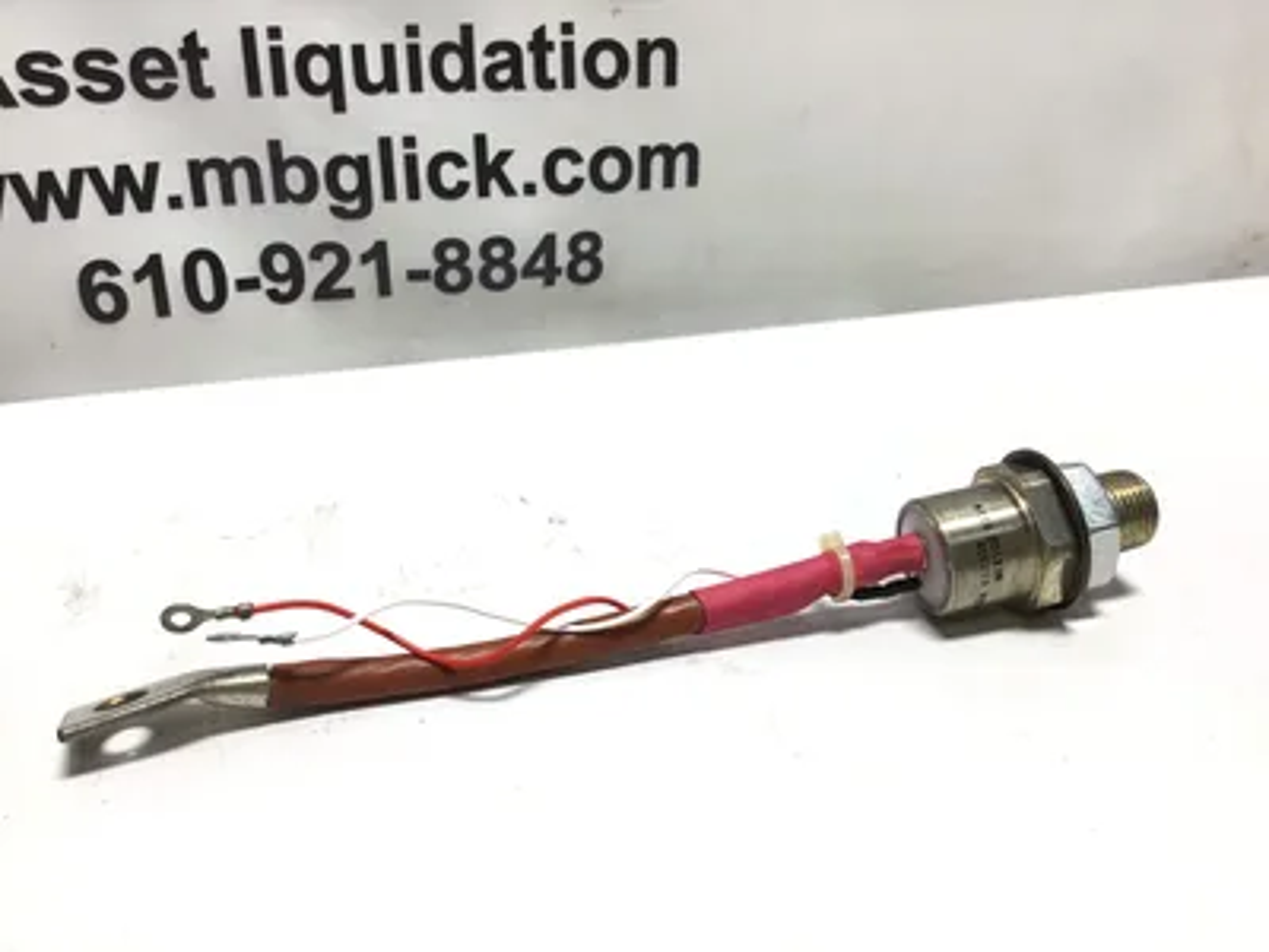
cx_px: 634
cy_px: 476
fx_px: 1136
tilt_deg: -25.5
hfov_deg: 58.4
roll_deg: +0.6
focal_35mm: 31
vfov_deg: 45.4
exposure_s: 1/147
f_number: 2.4
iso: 25
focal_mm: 3.3
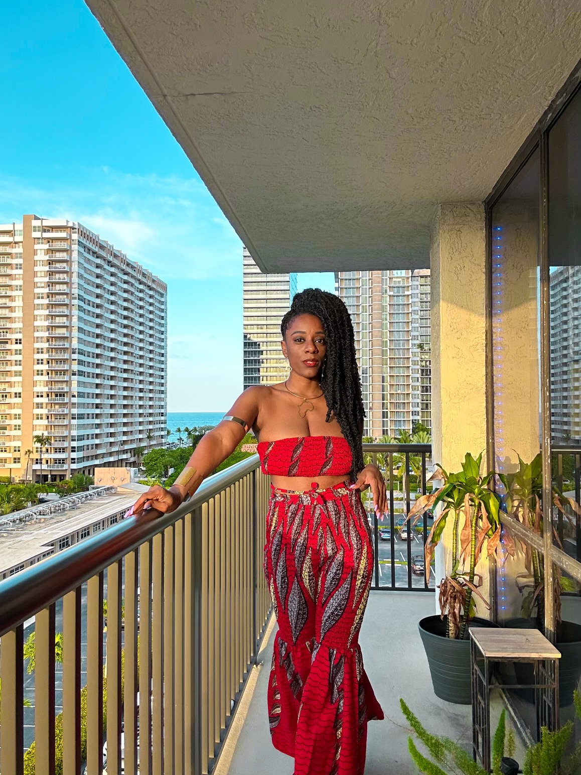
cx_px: 290
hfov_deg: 46.8
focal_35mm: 30
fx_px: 671
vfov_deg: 60.0
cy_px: 388
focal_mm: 2.69
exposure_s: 1/250
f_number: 1.9
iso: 25
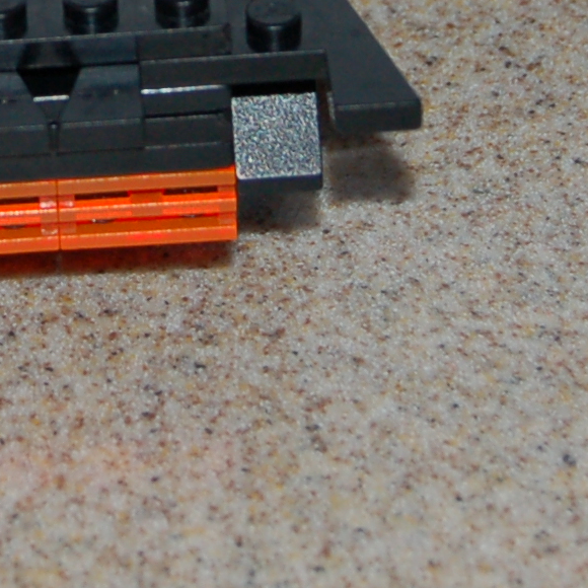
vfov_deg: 6.9
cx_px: -36
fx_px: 4824
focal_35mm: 251
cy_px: -246
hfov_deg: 6.9
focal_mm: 38
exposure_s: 1/60
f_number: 5
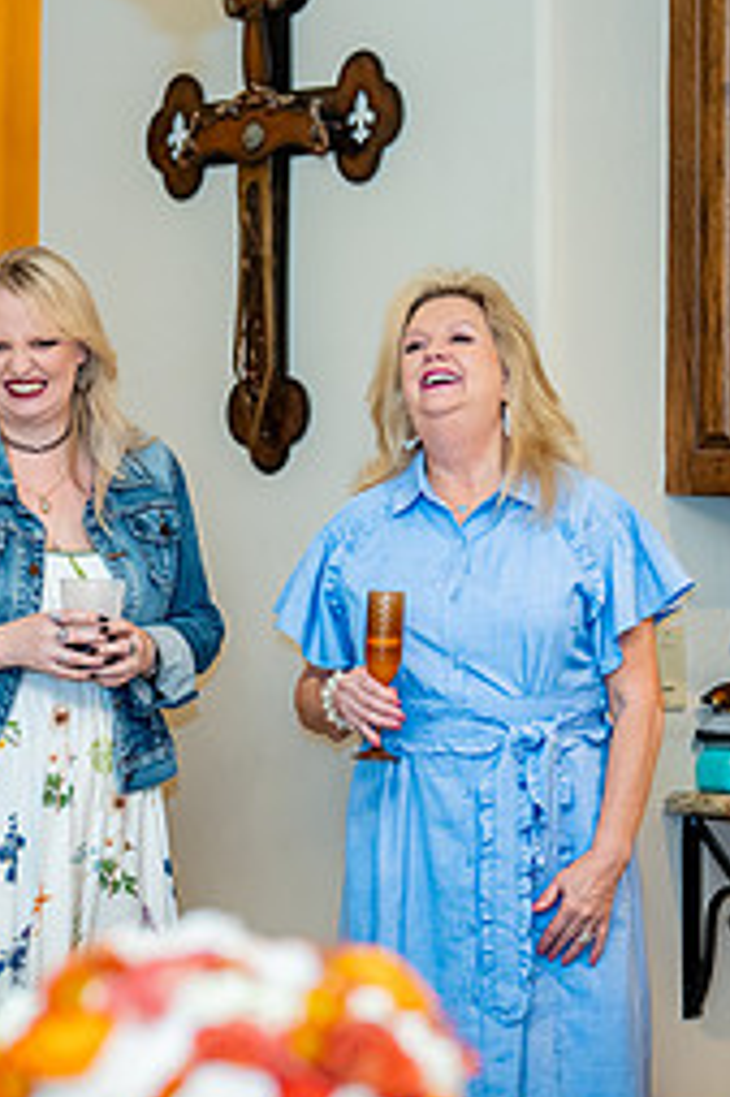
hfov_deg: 9.8
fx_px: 4264
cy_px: 641
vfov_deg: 14.7
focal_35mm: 140
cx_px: 360
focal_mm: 50
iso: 1000
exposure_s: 1/400
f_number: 1.2
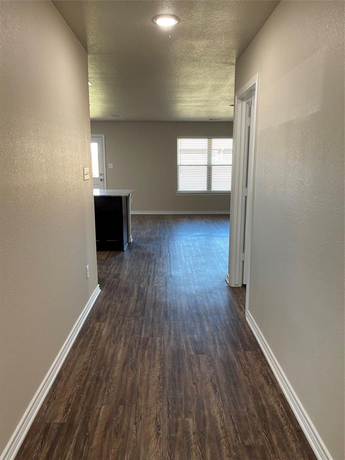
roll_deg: -0.5
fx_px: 346
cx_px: 172
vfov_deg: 67.3
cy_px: 230
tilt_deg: -9.1
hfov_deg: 53.1
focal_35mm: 26
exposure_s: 1/60
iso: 80
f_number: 1.6
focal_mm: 5.1
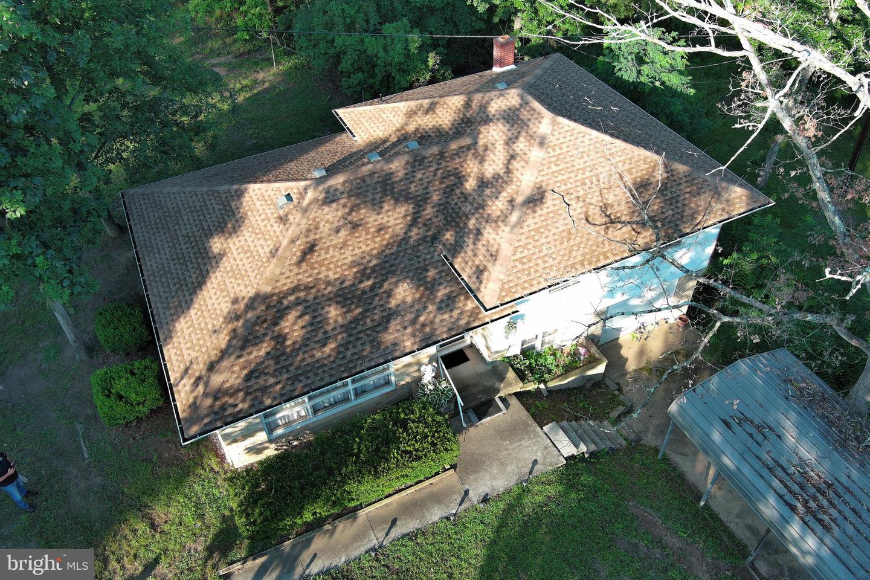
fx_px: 701
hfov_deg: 63.7
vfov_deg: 45.0
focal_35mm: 29
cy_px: 290
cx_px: 435
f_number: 2.8
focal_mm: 10.57
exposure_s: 1/216
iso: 100
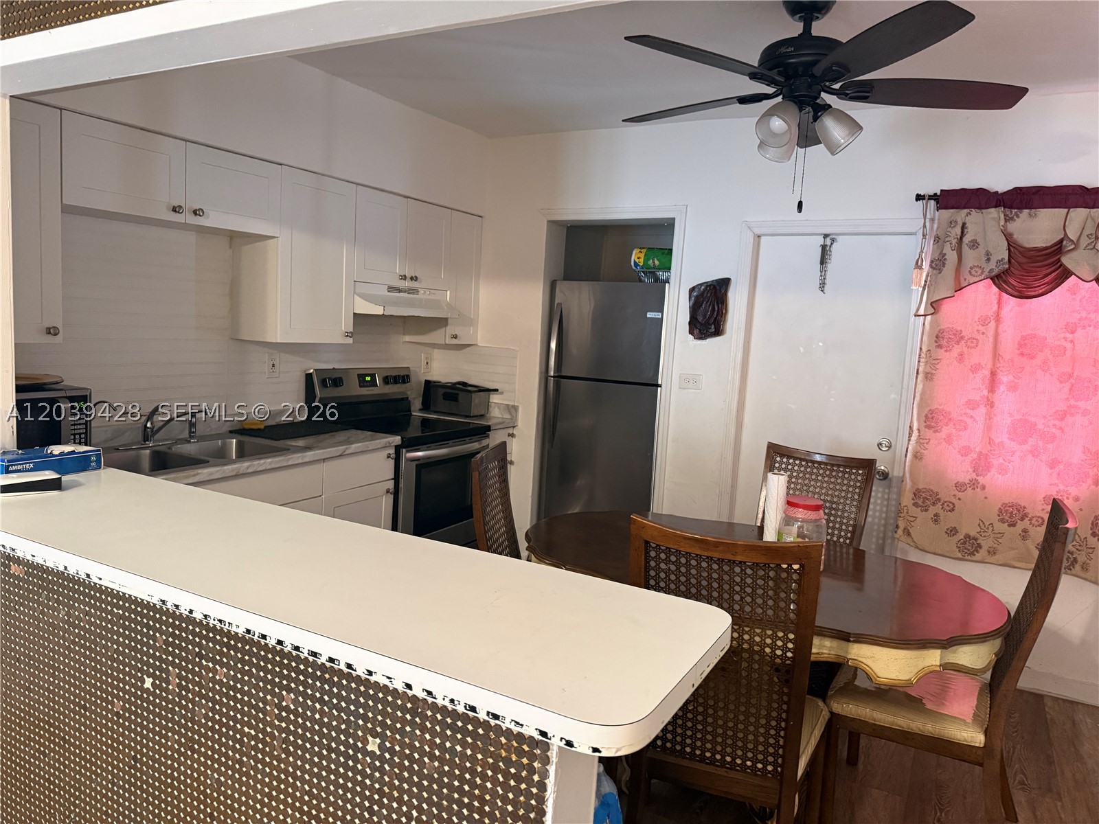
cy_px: 412
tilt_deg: -5.6
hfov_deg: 71.6
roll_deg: -2.8
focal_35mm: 24
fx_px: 762
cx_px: 550
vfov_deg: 56.8
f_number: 1.78
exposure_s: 1/60
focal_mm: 6.76
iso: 500
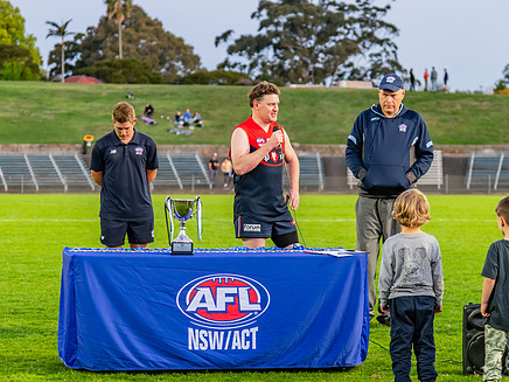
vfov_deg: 11.1
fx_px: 1956
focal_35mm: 133
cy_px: 197
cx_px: 264
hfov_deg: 14.8
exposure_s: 1/100
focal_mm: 92
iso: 1400
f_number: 4
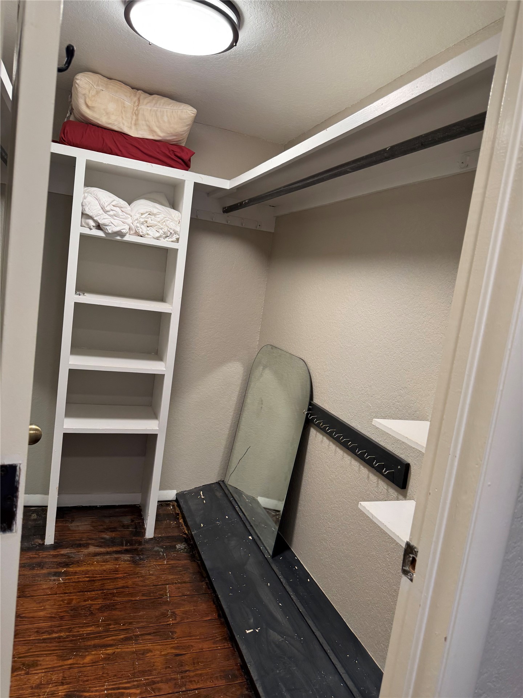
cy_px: 349
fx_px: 483
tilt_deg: -7.7
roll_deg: -8.1
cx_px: 262
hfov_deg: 56.8
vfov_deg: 71.6
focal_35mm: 24
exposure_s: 1/120
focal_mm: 6.76
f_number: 1.78
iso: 200
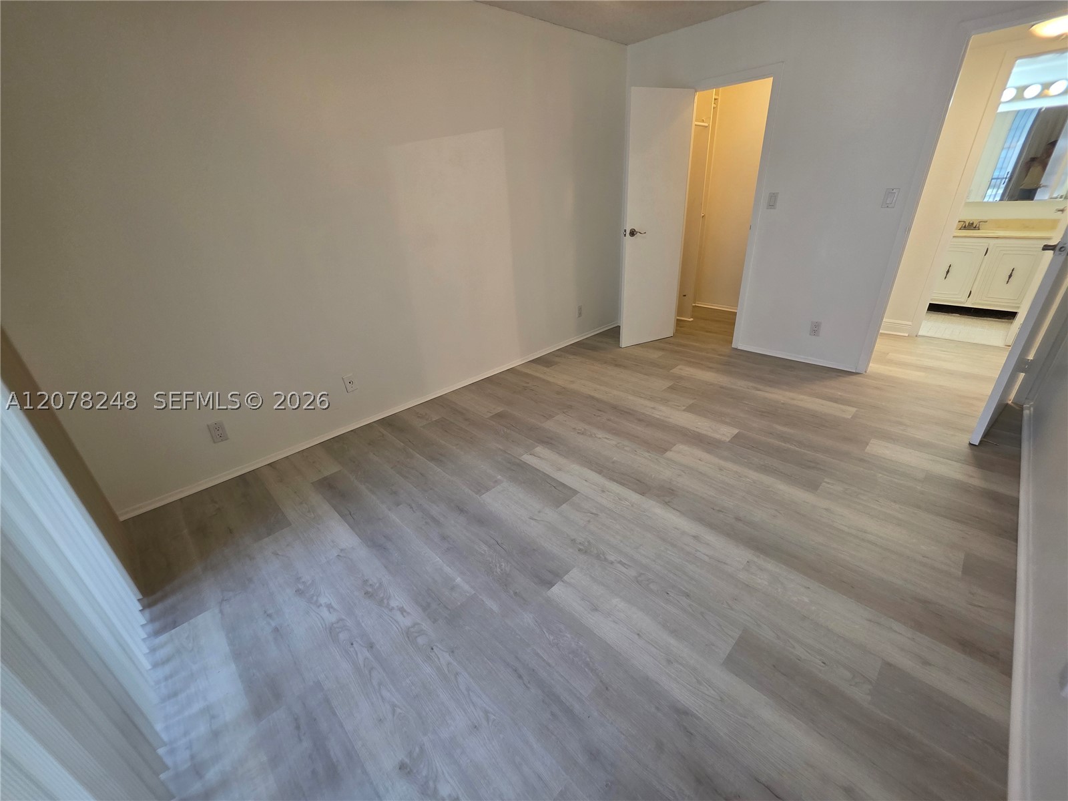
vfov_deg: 89.9
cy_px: 400
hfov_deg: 106.2
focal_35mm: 13
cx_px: 534
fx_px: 401
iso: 200
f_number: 1.9
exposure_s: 1/120
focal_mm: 2.2
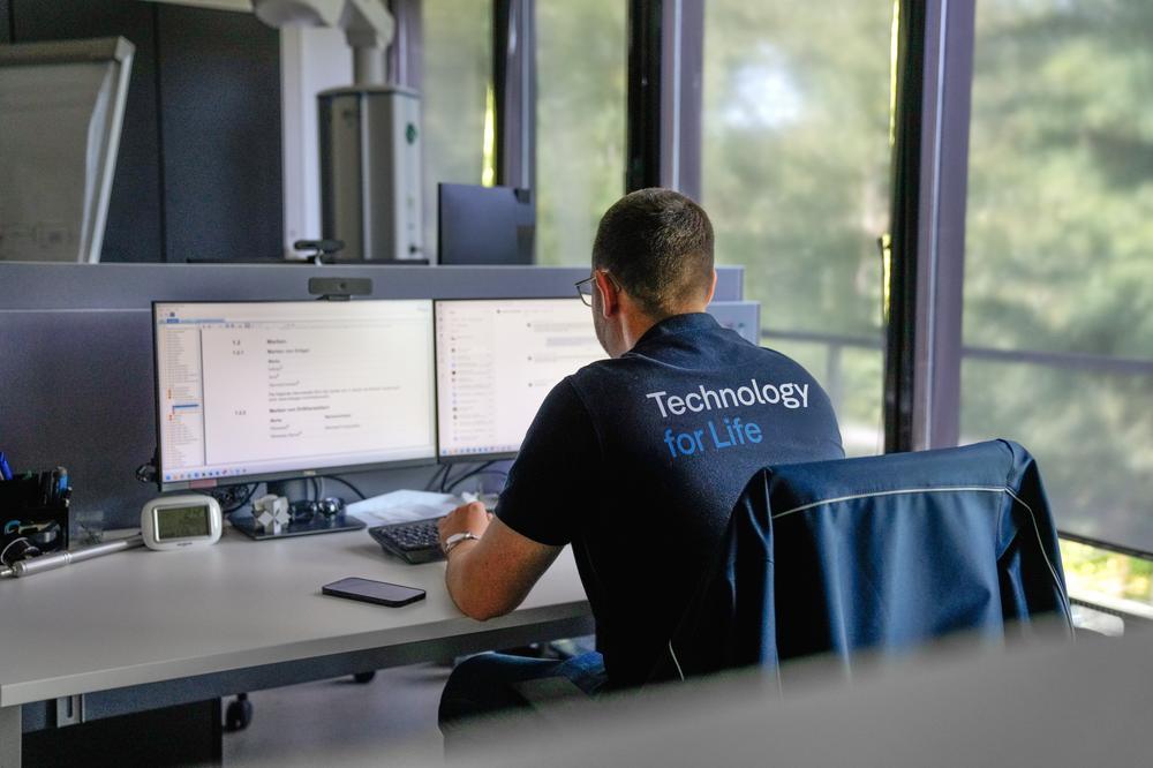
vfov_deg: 33.4
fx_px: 1281
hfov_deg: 48.5
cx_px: 576
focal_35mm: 40
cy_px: 384
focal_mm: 40
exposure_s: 1/640
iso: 1600
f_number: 2.8
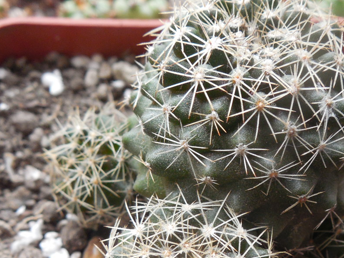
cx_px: 223
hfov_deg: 30.5
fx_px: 626
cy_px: 183
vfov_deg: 23.1
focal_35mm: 63
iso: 250
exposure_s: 1/30
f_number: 3.6
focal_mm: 5.6
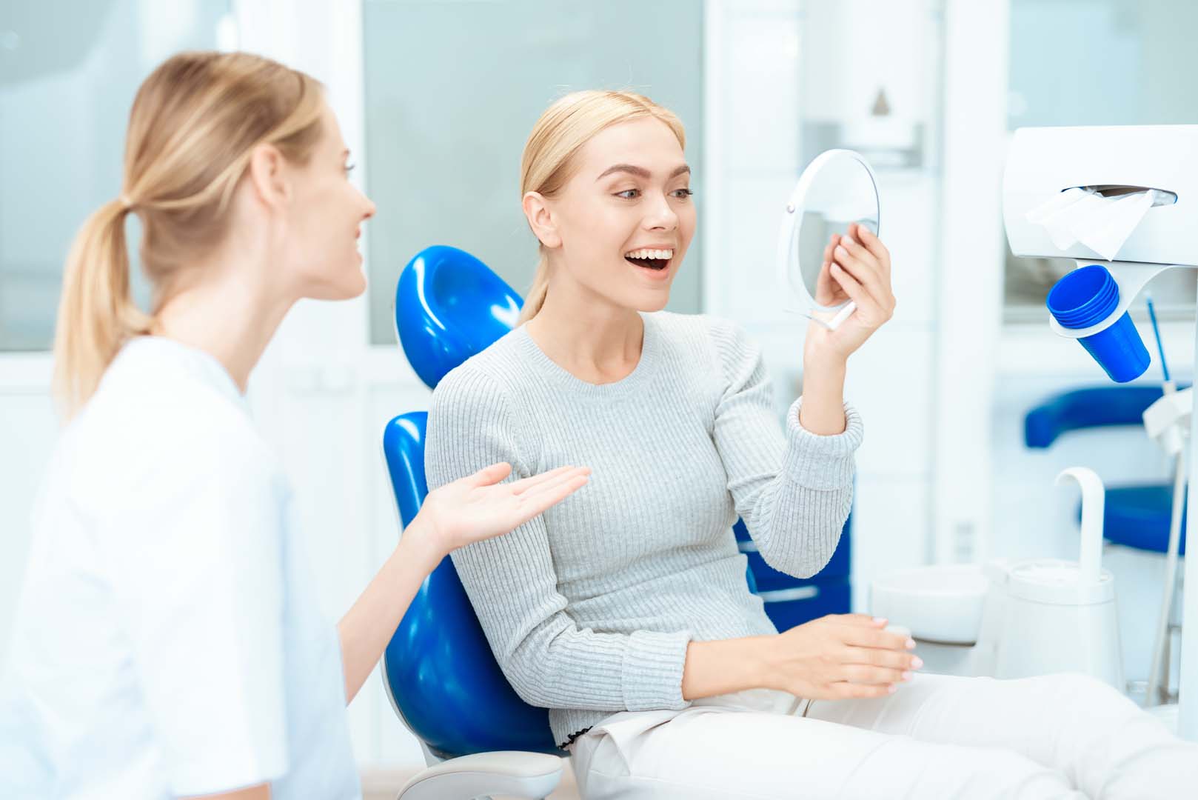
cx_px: 599
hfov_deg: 39.6
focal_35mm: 50
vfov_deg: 27.0
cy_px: 400
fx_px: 1664
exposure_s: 1/160
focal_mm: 50
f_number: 2
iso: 100
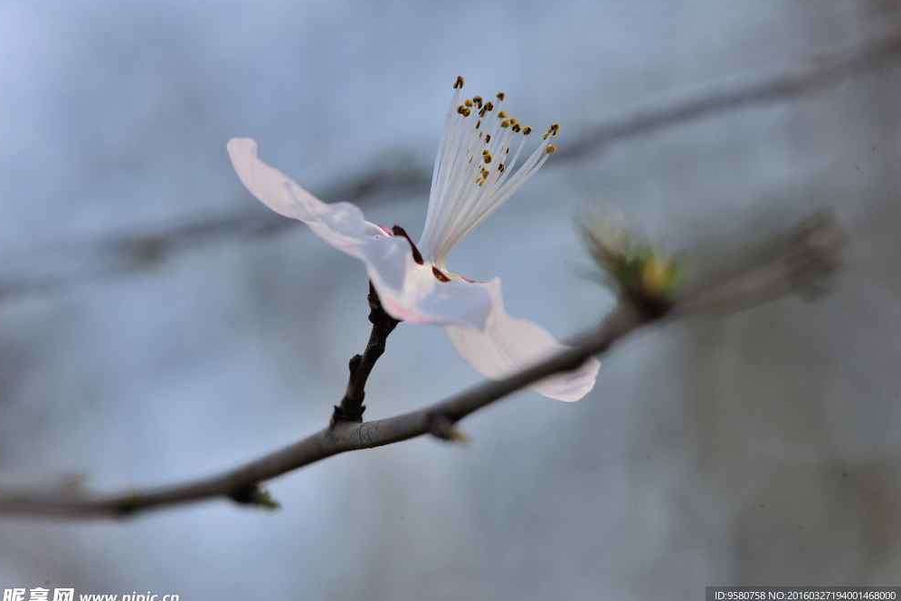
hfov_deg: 18.9
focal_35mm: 108
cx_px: 451
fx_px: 2703
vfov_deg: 12.7
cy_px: 305
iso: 100
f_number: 13
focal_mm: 105
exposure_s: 1/25
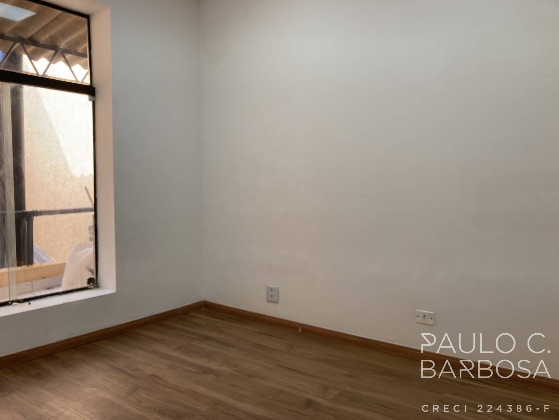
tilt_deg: -3.2
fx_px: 452
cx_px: 280
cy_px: 210
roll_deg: -0.5
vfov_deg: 49.7
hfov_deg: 63.4
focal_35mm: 28
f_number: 1.8
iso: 20
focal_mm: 3.99
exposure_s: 1/153
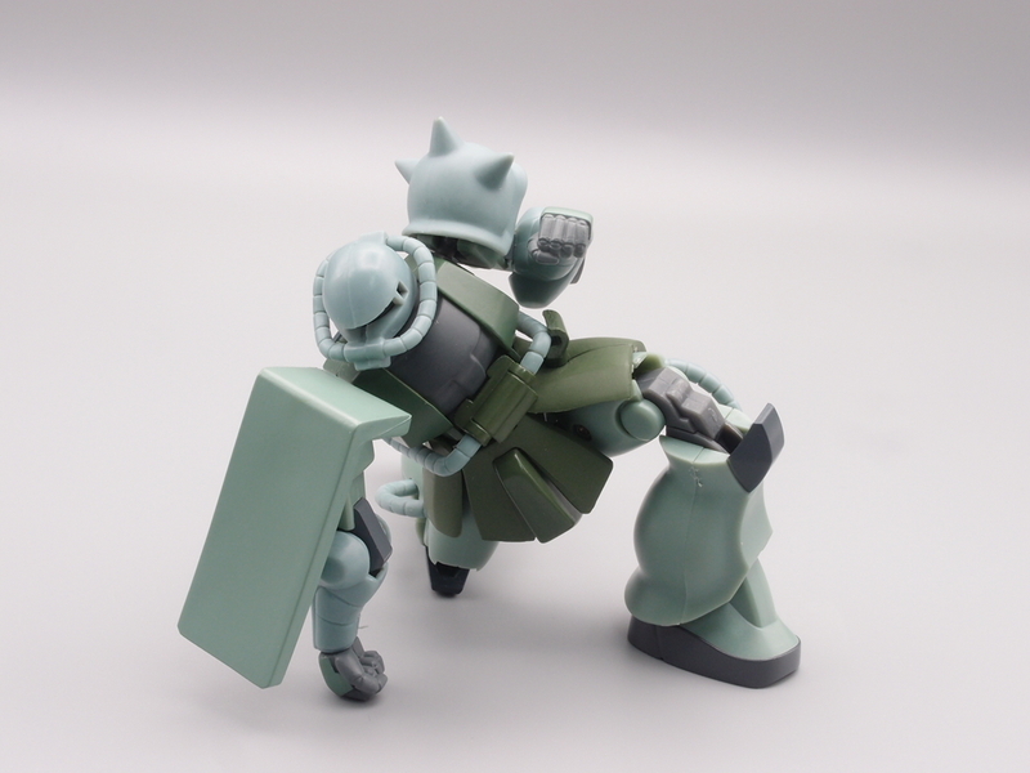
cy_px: 386
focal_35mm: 50
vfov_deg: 29.1
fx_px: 1488
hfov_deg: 38.2
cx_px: 515
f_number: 8
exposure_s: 1/13
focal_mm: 10.83
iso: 100
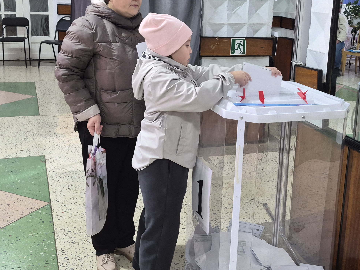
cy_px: 98
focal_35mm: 47
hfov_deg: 40.4
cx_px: 199
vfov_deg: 30.7
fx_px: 489
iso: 500
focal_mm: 5.4
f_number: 1.8
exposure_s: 1/100
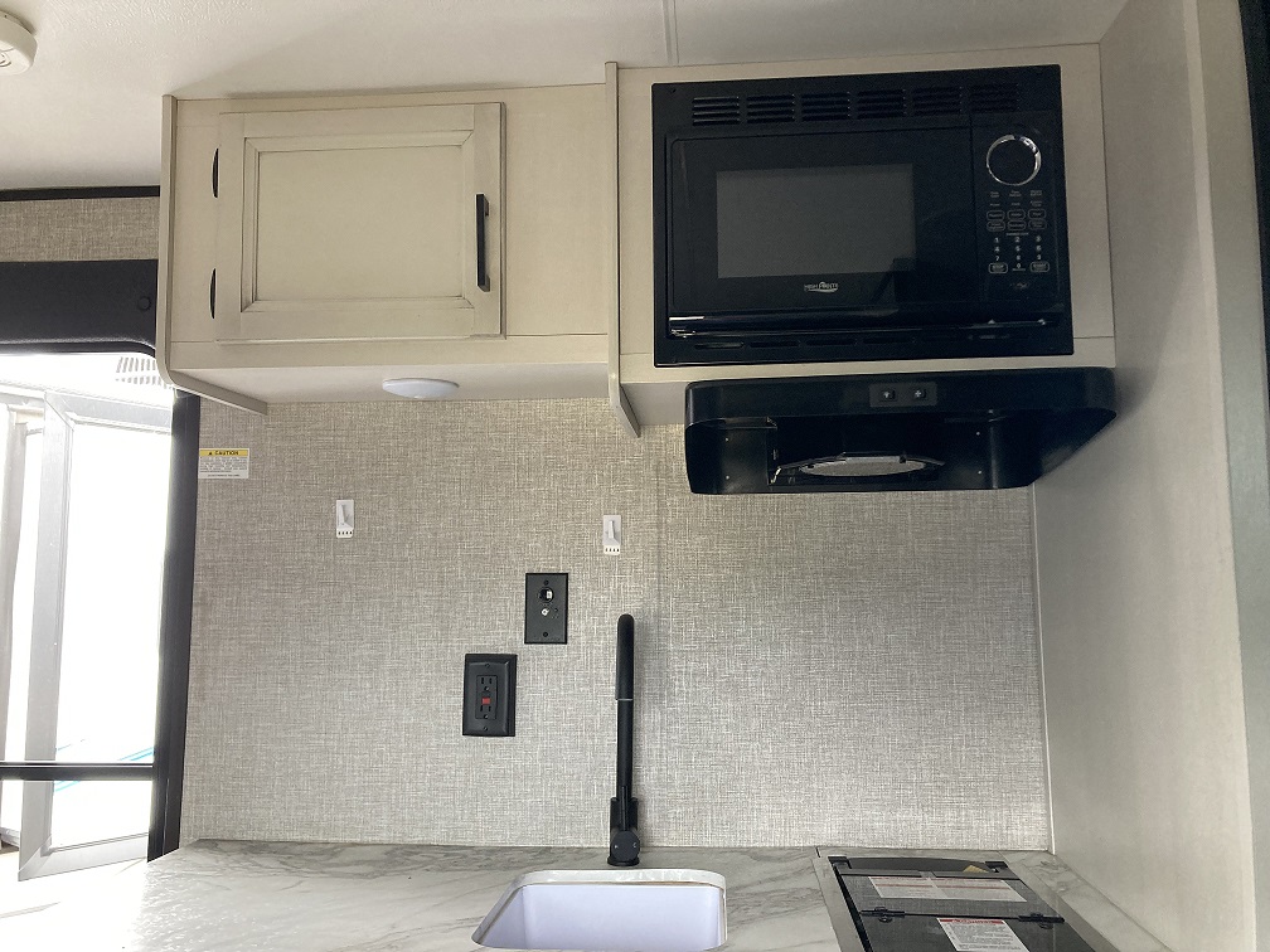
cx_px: 635
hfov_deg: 63.4
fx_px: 1027
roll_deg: +0.5
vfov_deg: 49.7
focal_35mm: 28
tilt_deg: +10.3
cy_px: 476
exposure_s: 1/60
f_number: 1.8
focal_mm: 3.99
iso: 160
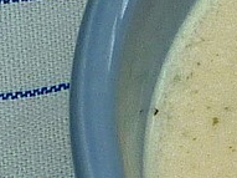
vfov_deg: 3.7
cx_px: 541
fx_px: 2716
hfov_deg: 4.9
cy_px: 151
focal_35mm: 397
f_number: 3
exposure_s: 1/40
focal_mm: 6.9
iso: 80
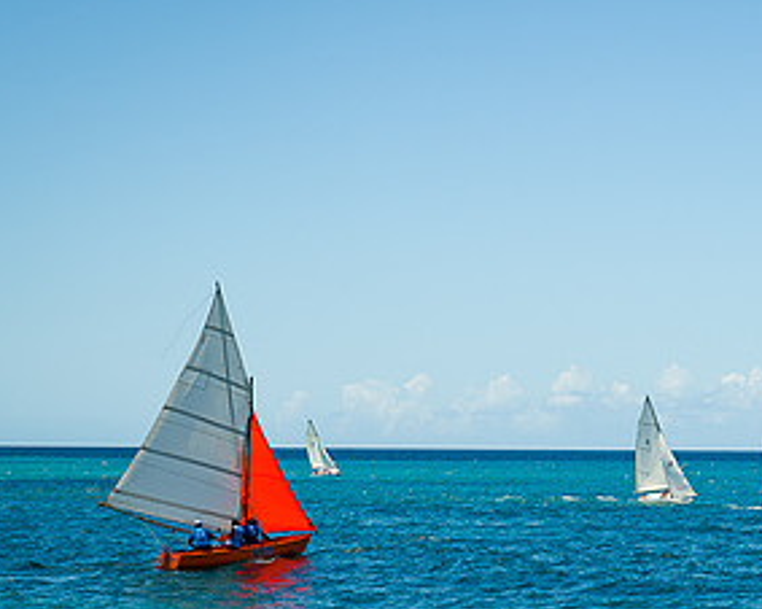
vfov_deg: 11.1
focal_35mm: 138
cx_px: 757
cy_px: 503
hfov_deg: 13.8
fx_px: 3110
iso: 72
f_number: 8
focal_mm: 60
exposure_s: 1/250
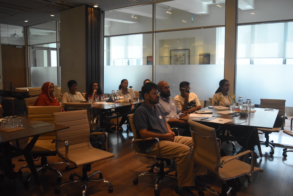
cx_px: 146
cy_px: 98
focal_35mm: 30
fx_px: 244
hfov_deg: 61.9
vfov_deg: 43.6
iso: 3200
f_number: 4
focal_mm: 20
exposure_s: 1/1000
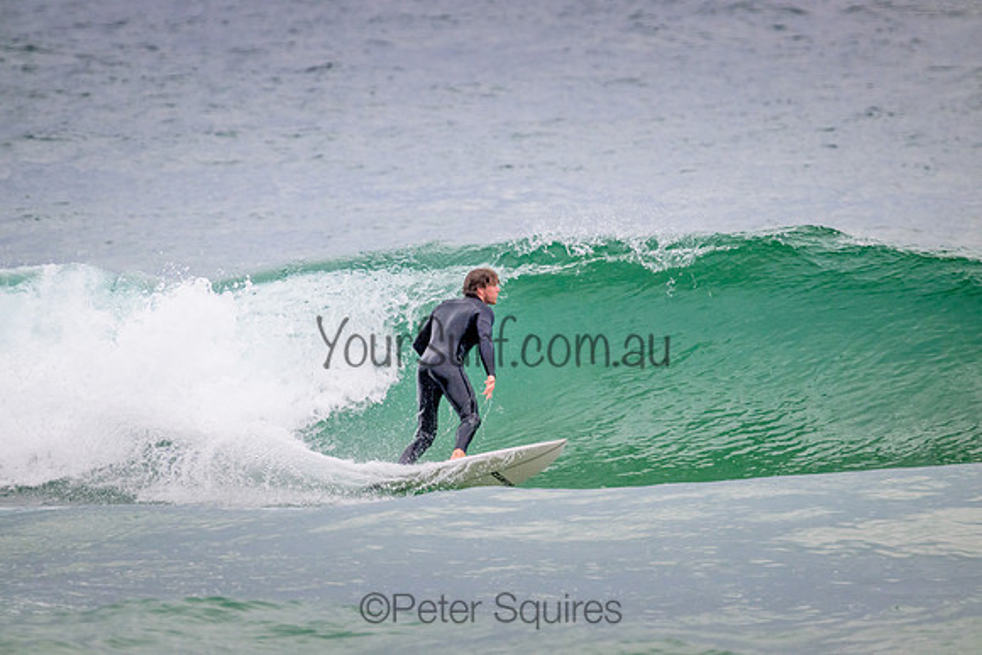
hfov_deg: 2.6
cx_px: 491
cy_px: 328
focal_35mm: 800
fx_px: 21826
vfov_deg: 1.7
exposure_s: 1/1250
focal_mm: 800
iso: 2200
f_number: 11
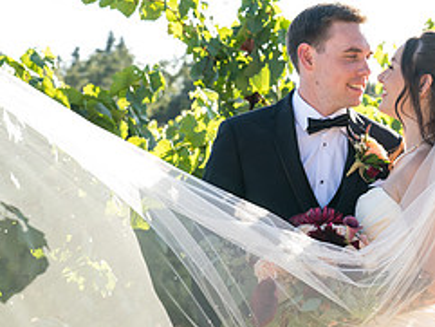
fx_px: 1396
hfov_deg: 17.3
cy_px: 144
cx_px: 437
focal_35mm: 111
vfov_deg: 13.3
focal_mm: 48
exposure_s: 1/400
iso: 500
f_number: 5
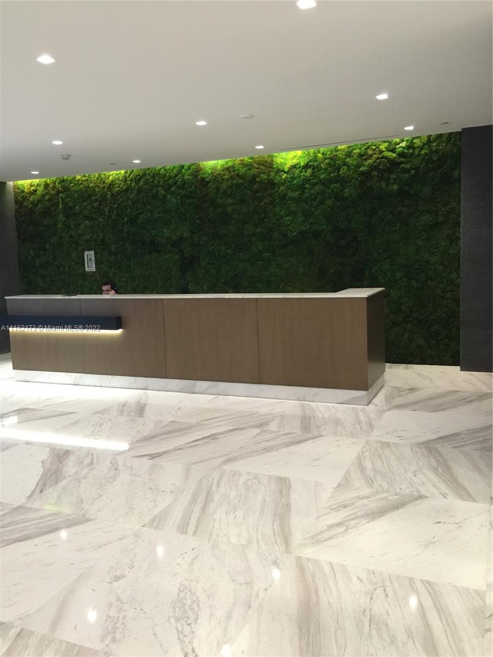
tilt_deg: -6.6
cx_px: 246
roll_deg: +1.9
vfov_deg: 61.7
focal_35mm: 29
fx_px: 551
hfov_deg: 48.2
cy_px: 328
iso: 80
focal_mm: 4.15
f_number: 2.2
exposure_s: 1/15
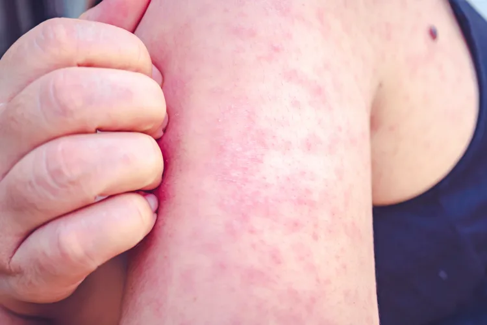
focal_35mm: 45
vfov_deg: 29.9
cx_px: 244
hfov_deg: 43.6
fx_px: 609
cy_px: 162
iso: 100
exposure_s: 1/200
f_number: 4.5
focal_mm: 30
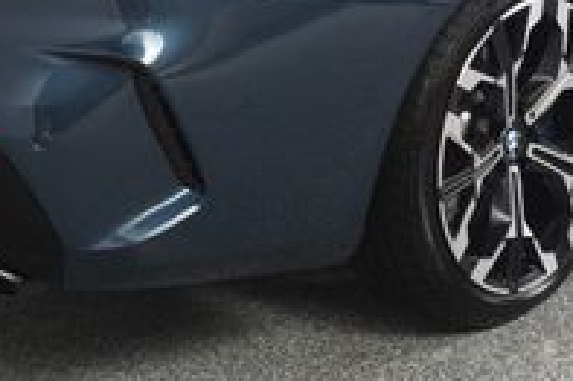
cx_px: 332
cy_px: -183
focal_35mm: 107
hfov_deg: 19.1
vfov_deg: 12.2
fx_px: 1702
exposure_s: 1/160
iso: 100
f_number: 7.1
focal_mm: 22
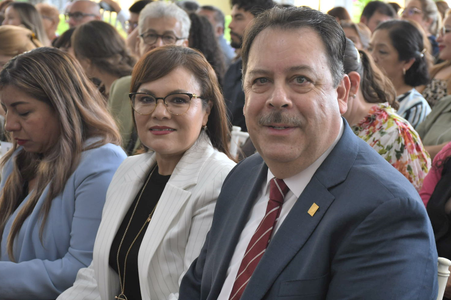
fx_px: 1152
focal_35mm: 92
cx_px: 243
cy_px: 147
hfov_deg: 22.1
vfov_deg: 14.9
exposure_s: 1/125
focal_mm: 56
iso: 400
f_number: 6.3
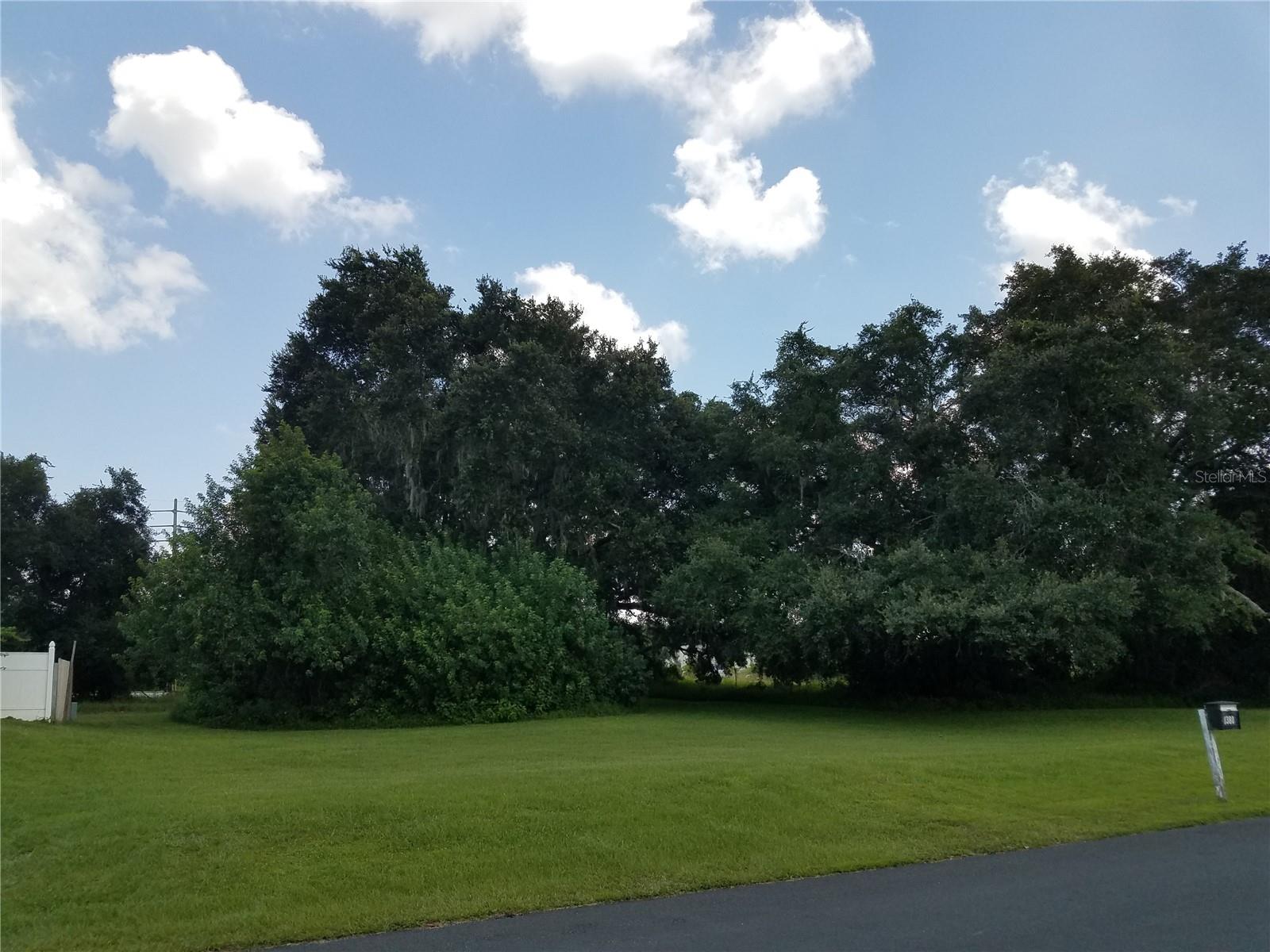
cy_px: 476
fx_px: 954
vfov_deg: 53.1
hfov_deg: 67.3
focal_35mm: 26
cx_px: 635
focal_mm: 4.2
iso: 40
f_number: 1.7
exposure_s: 1/1664
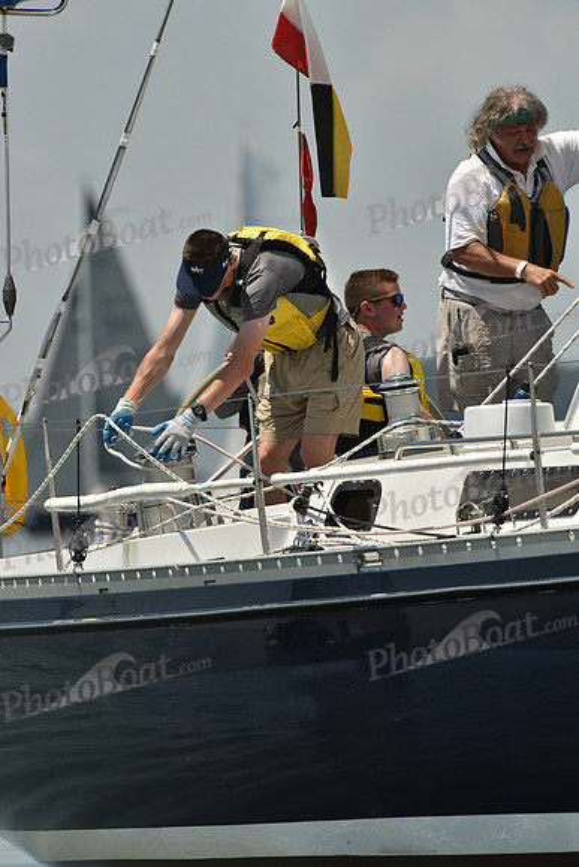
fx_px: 14465
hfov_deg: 2.3
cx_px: 290
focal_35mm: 600
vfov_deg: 3.4
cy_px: 434
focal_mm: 600
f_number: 9
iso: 320
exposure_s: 1/1600
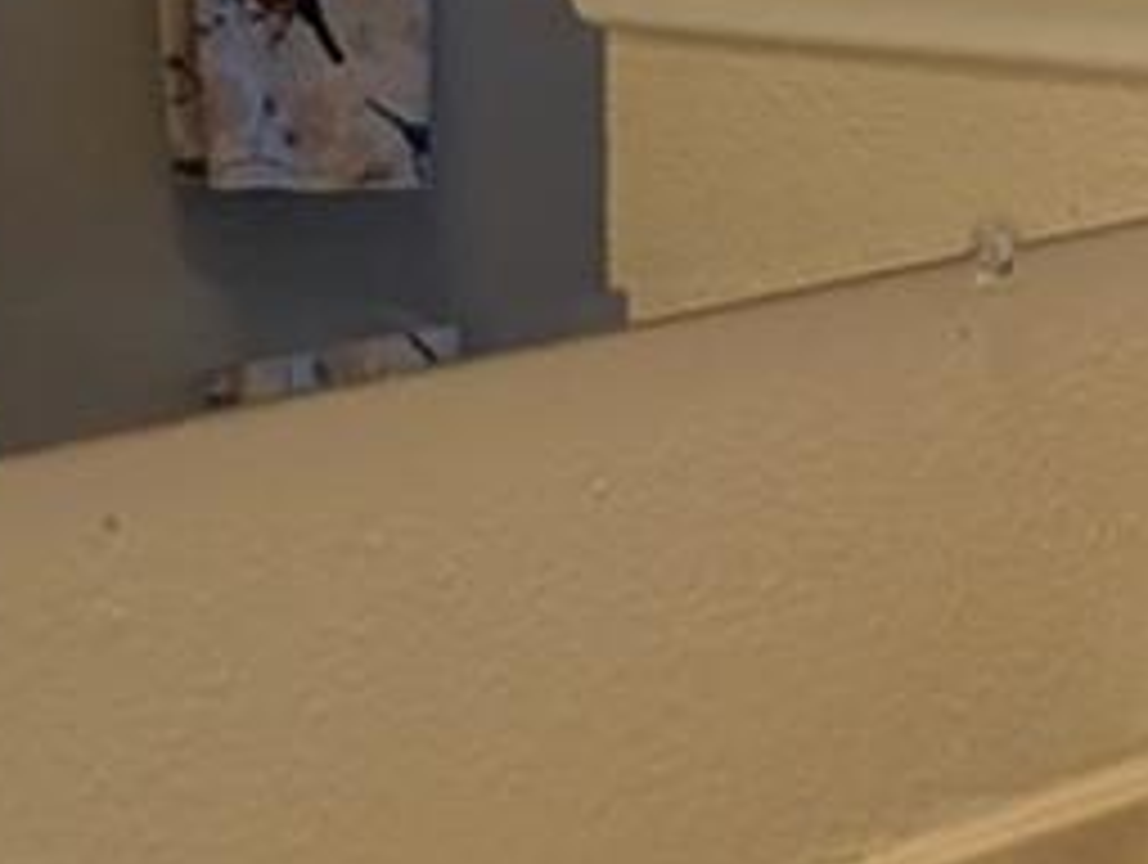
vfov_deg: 9.7
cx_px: 2656
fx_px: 4982
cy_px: -315
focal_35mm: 150
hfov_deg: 11.2
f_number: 1.68
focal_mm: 6.9
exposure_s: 1/30
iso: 28
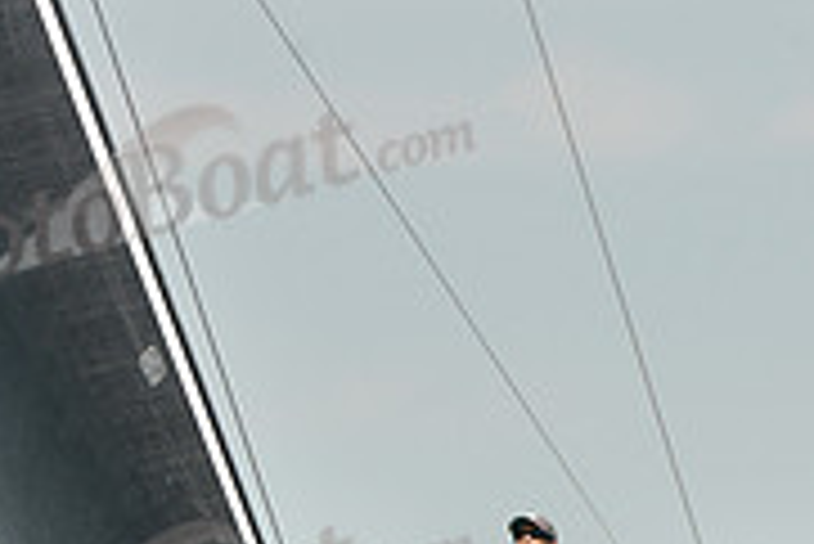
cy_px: 785
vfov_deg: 2.1
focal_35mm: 641
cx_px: 711
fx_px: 14505
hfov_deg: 3.2
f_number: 9
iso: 250
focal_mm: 200
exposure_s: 1/800
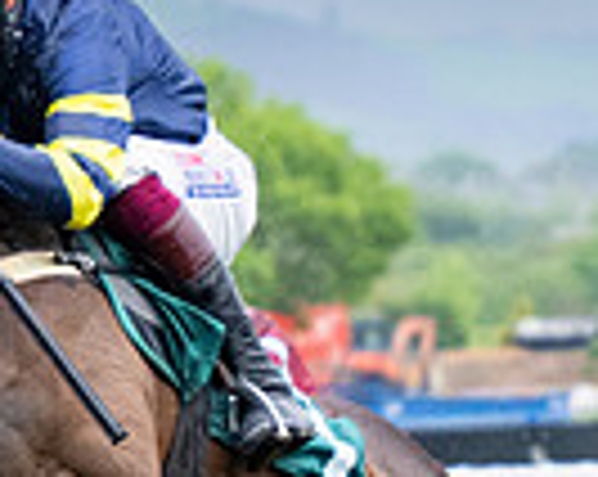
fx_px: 12919
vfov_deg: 2.1
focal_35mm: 731
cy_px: 580
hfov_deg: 2.7
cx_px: 181
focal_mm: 99
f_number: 4
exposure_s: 1/1600
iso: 1000
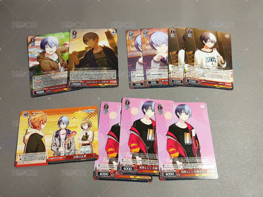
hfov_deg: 61.7
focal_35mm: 29
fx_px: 220
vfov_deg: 48.2
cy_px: 98
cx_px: 132
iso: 800
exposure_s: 1/60
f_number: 1.75
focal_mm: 5.24
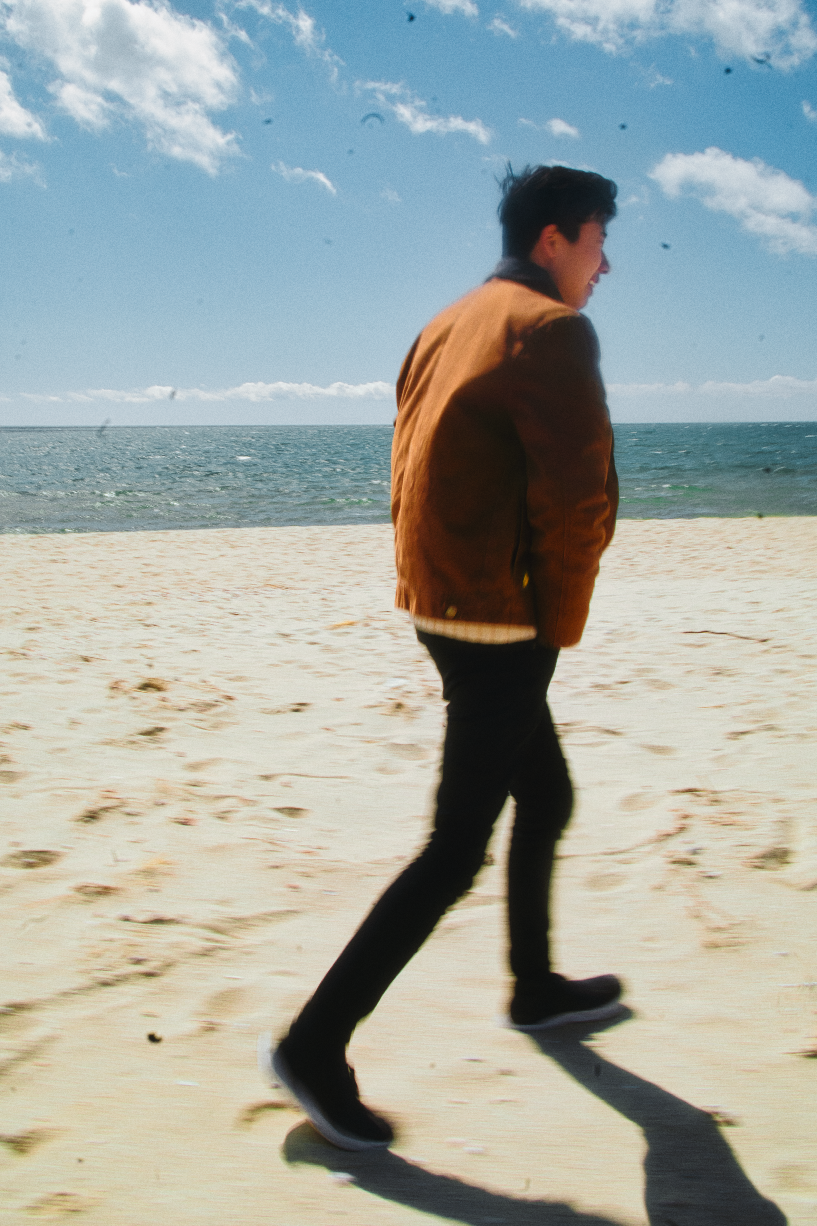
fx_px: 1225
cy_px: 613
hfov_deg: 36.9
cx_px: 408
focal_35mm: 36
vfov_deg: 53.1
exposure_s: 1/25
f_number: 22
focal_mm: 24
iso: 125
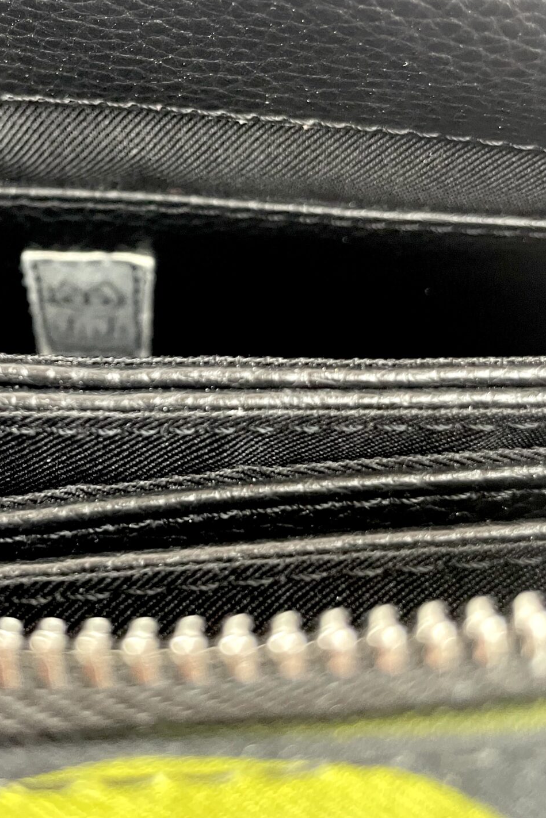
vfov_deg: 50.1
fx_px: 864
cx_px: 116
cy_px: 295
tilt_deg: -54.3
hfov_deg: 34.1
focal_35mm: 38
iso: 250
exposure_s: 1/50
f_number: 1.6
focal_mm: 4.2
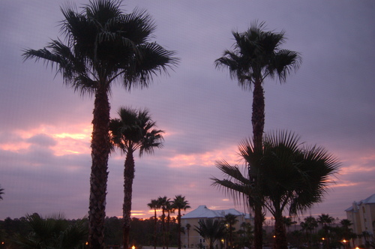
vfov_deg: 38.3
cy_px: 124
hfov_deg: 55.2
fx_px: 359
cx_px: 188
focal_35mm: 34
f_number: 3.8
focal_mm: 23
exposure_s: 1/50
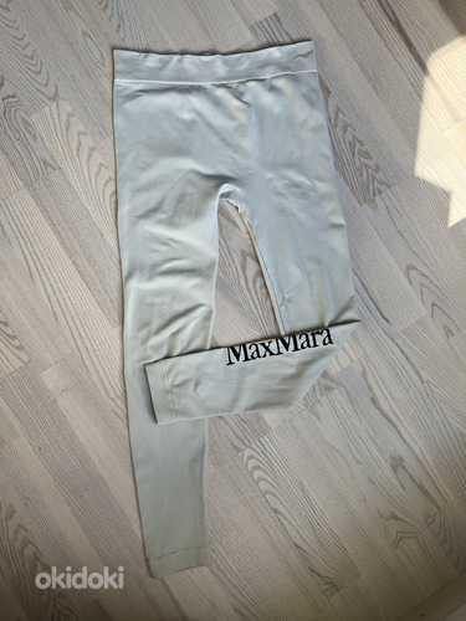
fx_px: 467
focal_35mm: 26
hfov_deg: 53.1
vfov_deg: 67.3
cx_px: 233
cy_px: 310
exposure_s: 1/121
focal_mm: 5.7
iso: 64
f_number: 1.5
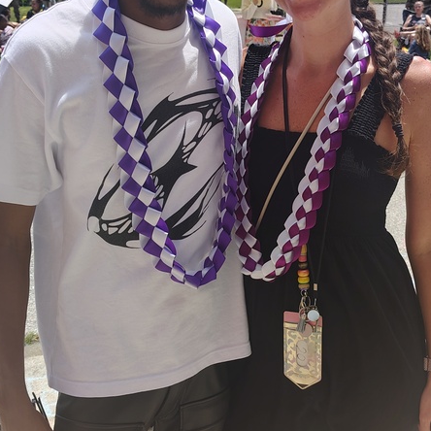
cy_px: 253
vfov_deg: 34.6
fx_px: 690
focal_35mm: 49
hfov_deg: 34.6
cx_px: 254
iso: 100
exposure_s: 1/645
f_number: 1.8
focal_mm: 5.56
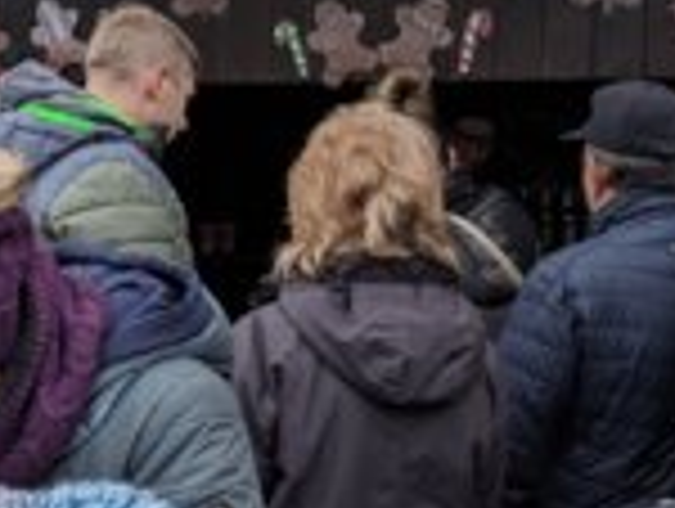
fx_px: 1406
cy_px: 193
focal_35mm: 72
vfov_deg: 20.5
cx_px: 414
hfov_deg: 26.9
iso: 123
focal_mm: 4.38
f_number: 1.73
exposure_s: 1/99.9
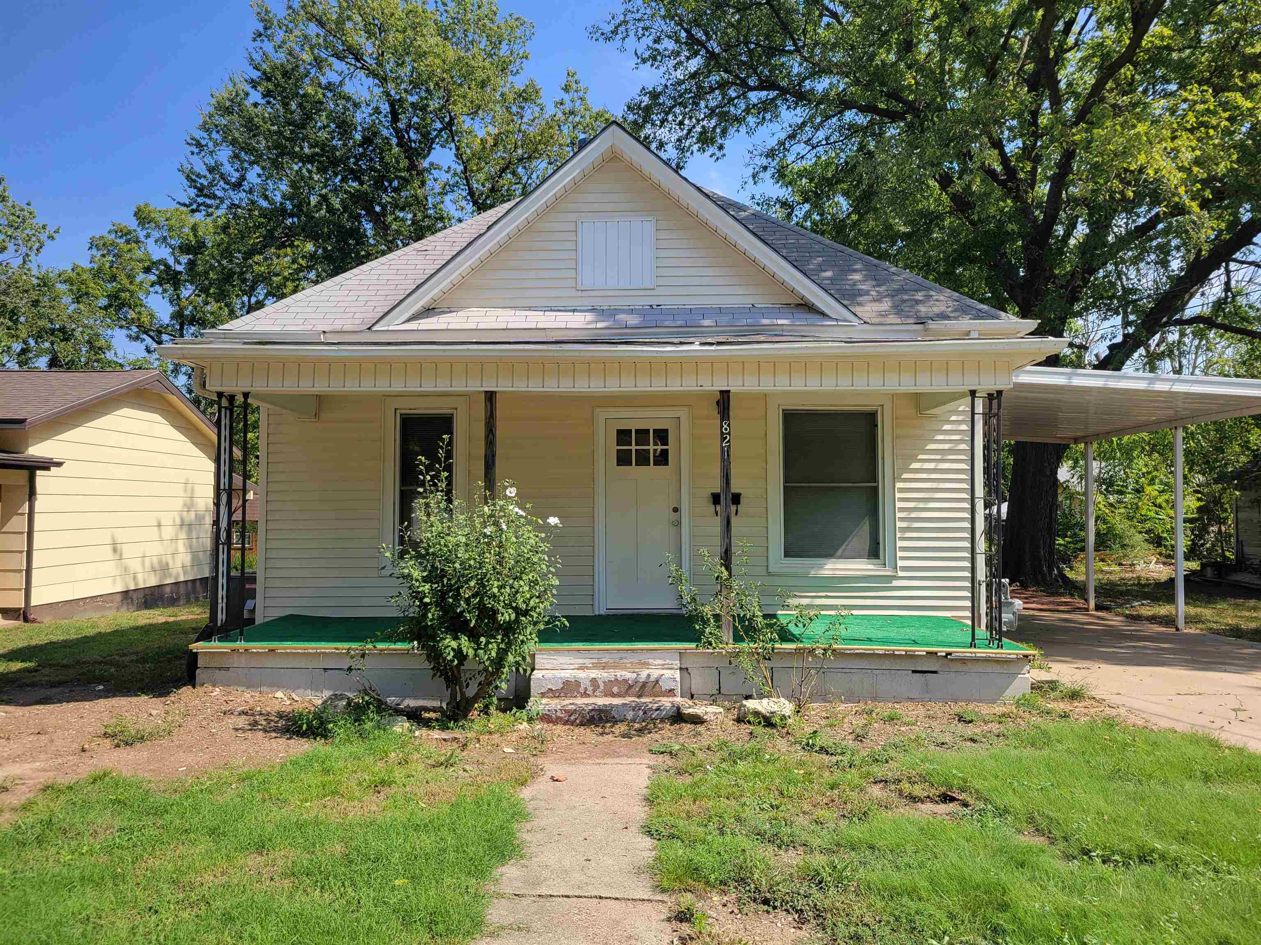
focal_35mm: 26
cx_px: 630
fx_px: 947
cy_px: 472
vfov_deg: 53.1
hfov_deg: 67.3
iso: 40
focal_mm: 5.4
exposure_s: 1/1425
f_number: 1.8
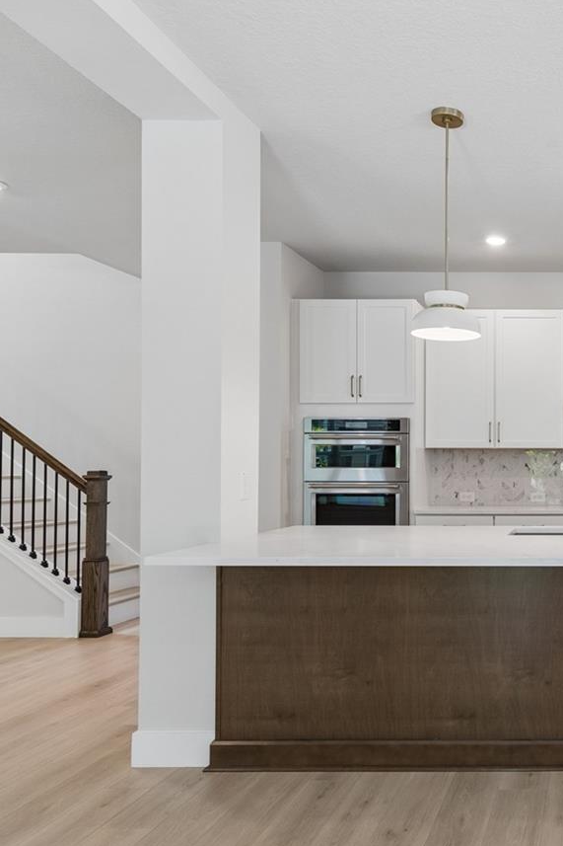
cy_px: 452
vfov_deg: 65.4
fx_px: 657
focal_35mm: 28
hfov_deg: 39.2
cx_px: 599
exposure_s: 1/5
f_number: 7.1
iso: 100
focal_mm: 10
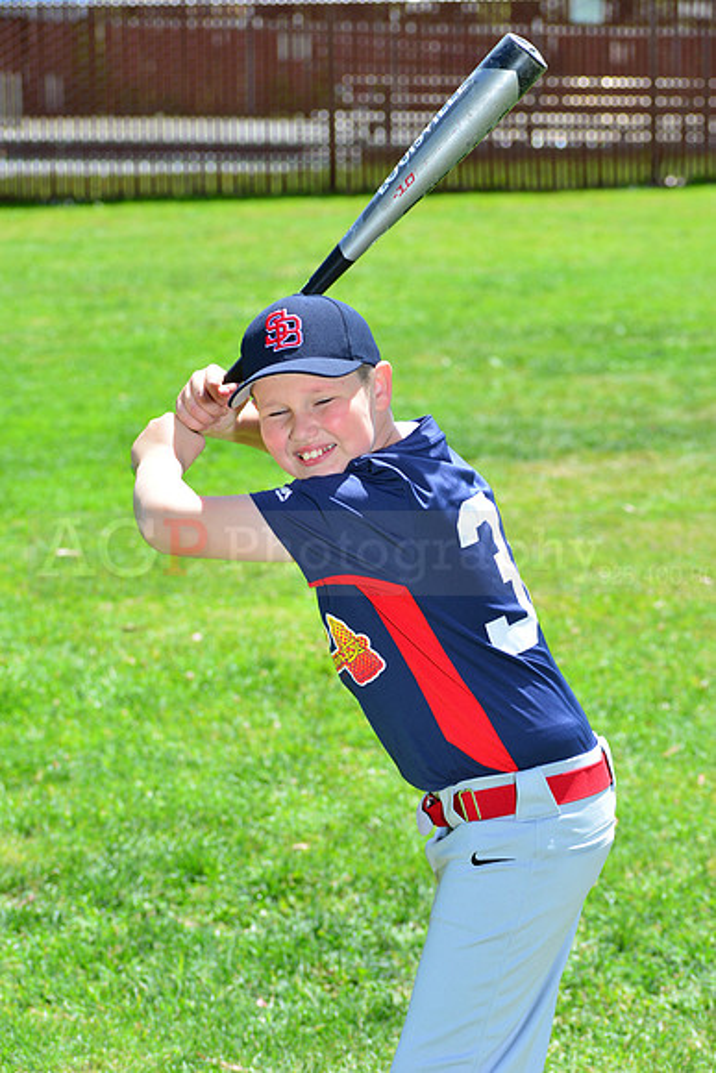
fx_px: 3279
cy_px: 536
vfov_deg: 18.6
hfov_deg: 12.5
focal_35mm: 110
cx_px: 358
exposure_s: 1/200
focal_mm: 110
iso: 200
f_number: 8
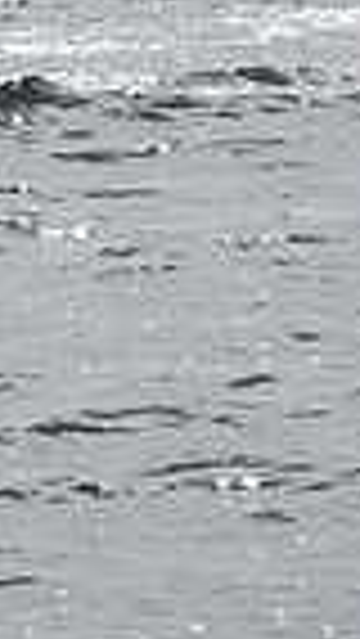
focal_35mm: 406
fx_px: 6882
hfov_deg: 2.9
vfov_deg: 5.3
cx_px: -932
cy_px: -196
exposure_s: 1/1000
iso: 320
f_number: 13
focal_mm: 95
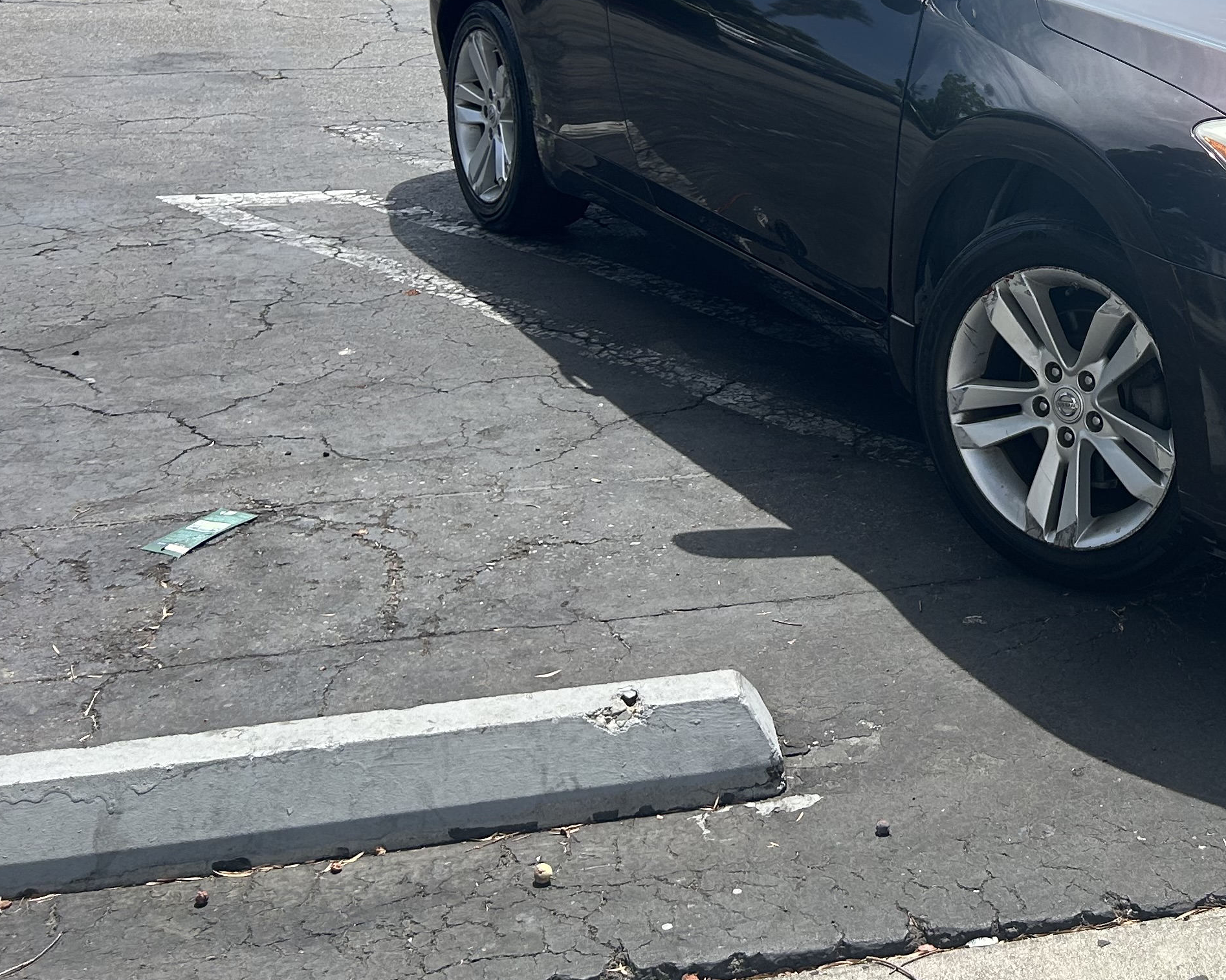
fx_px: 1959
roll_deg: -1.7
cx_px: 1183
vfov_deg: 26.9
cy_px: 63
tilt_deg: -8.7
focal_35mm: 54
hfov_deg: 32.4
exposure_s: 1/3831
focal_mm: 5.7
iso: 50
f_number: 1.5
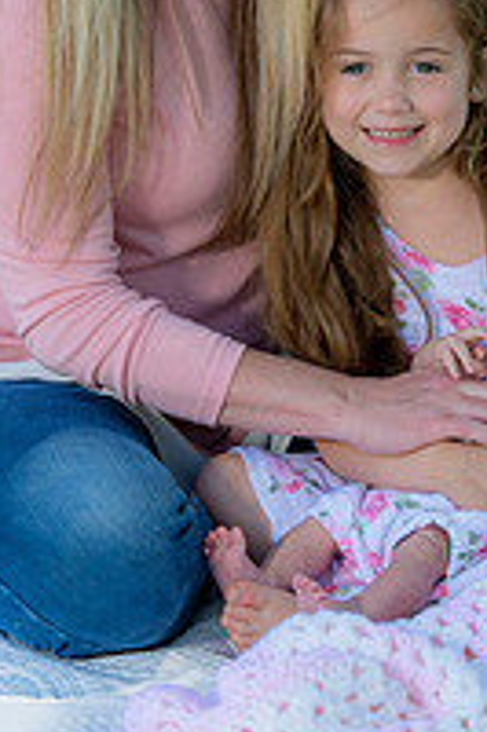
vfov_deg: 7.0
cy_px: 121
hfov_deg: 4.7
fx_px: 5935
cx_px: 273
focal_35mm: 292
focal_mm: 130
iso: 100
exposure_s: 1/250
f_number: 2.8
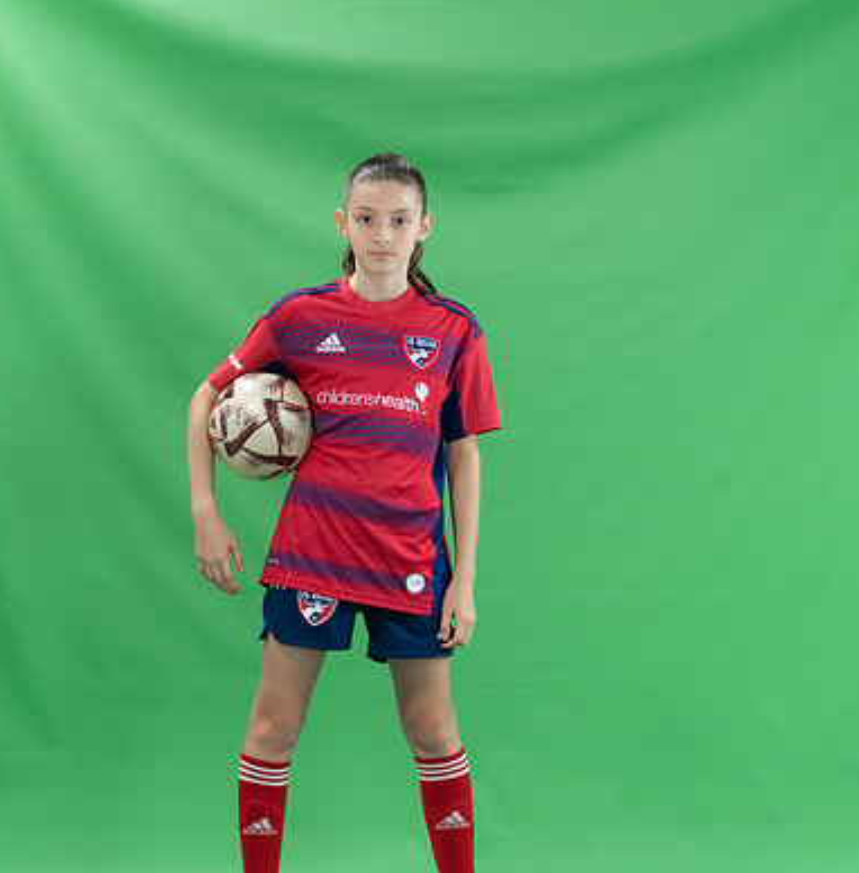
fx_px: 3169
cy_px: 516
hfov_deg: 15.4
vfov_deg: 15.7
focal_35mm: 112
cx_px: 358
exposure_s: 1/250
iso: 1000
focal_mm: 70
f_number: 2.8
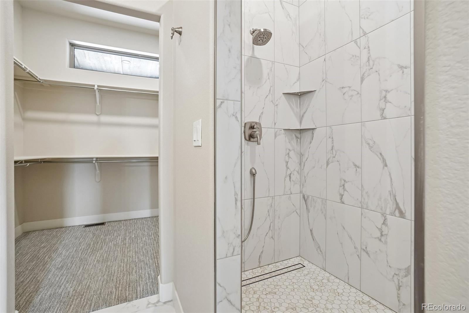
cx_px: 234
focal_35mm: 15
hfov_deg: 100.4
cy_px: 156
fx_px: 195
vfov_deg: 77.3
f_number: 8
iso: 320
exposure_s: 1/15
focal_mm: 10
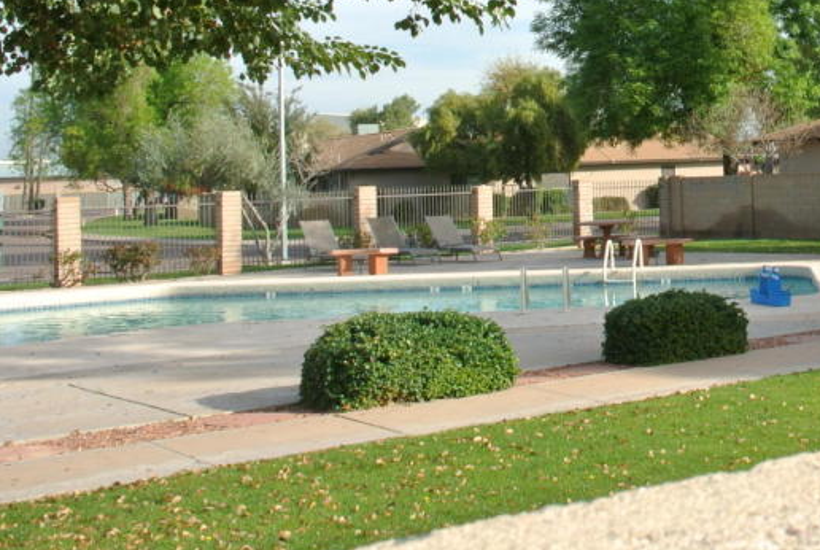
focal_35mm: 60
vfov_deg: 22.3
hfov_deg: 30.8
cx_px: 834
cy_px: 83
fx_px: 1369
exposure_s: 1/60
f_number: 11
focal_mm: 10
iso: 100
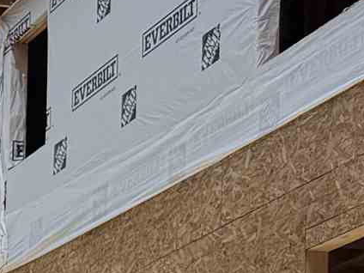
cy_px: 757
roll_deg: -0.1
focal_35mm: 174
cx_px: -362
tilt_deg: -1.4
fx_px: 1830
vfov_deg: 7.7
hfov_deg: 10.5
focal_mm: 6.76
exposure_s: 1/3759
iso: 100
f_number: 1.78
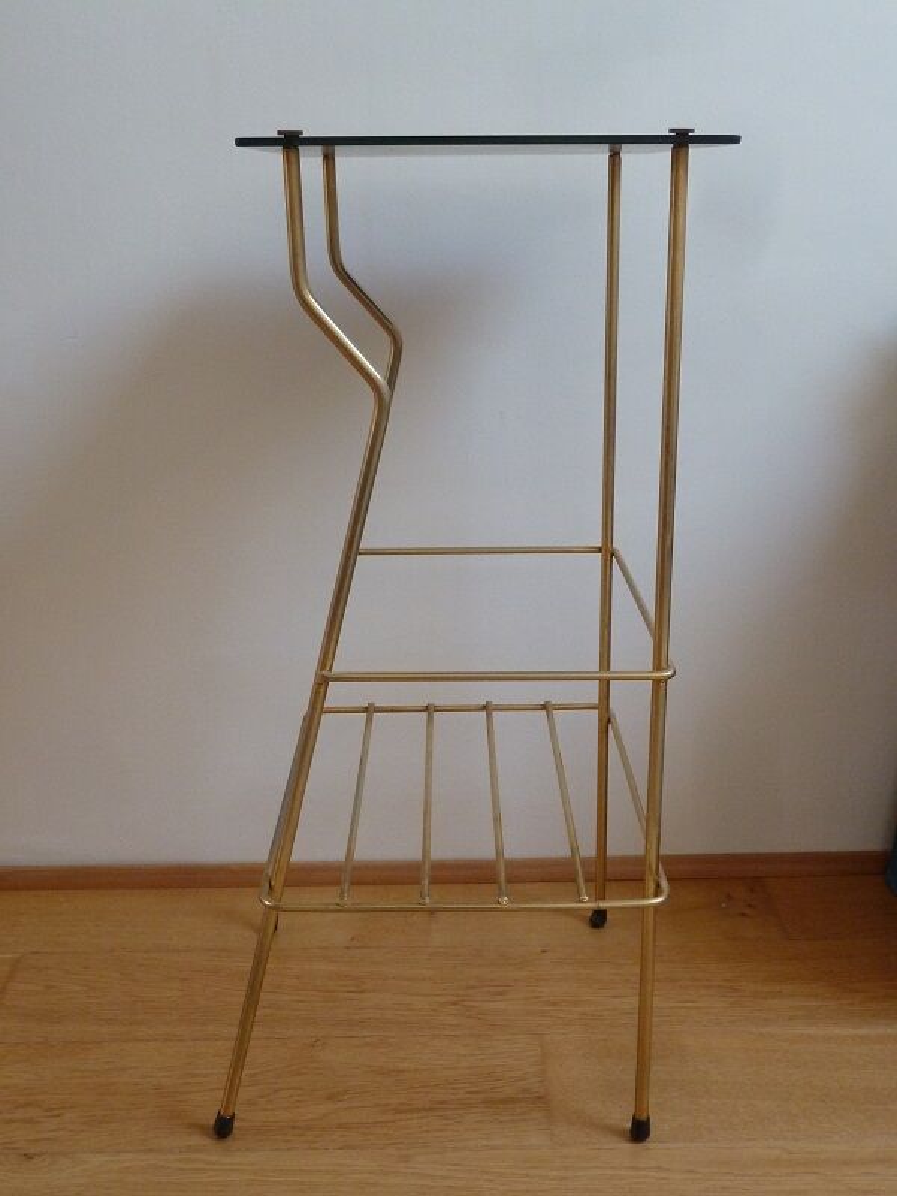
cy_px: 598
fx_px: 1278
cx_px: 448
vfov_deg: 50.1
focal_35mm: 37
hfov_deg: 38.7
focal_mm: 6.1
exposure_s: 1/30
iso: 320
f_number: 3.6
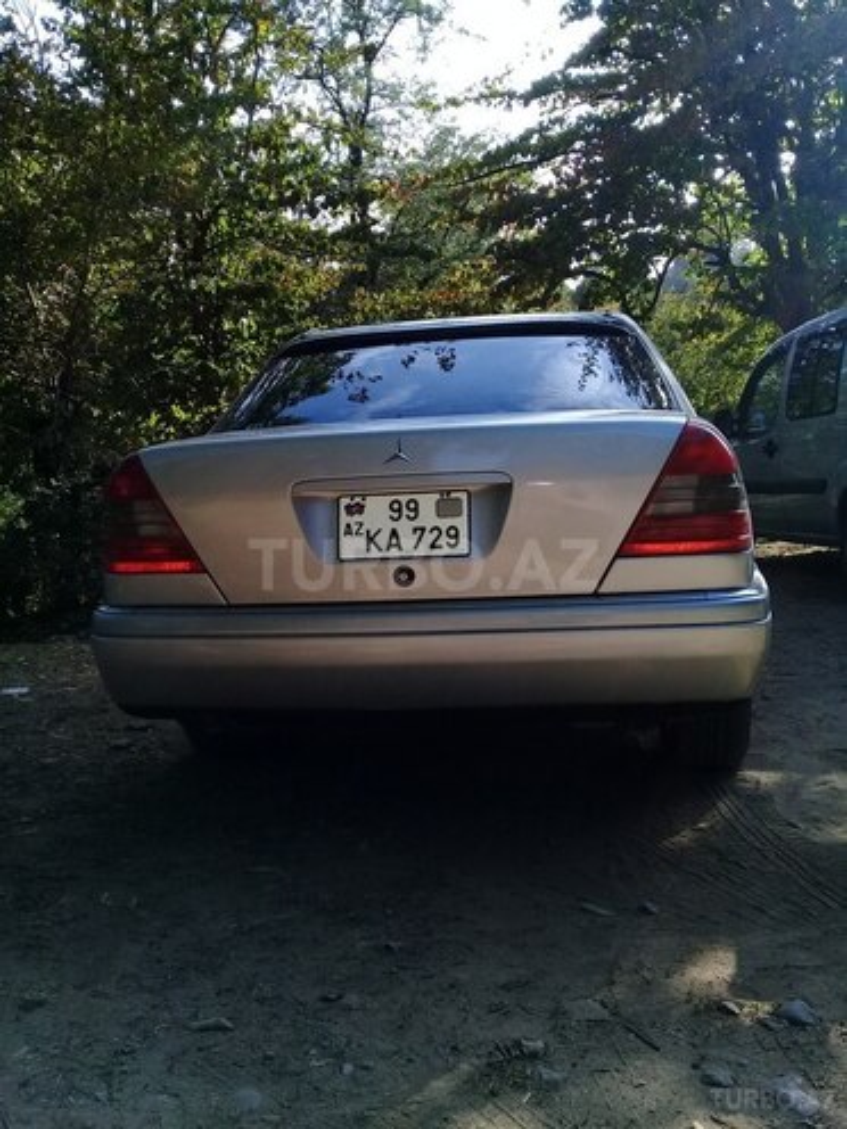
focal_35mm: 31
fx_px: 1011
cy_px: 564
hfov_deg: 45.4
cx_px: 424
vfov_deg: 58.4
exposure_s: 1/131
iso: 50
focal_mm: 3.3
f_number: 2.2
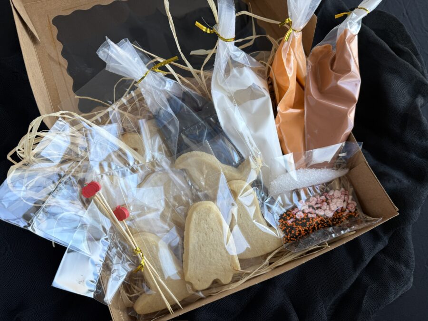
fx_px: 297
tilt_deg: -71.2
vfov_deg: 56.8
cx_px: 214
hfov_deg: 71.6
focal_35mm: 24
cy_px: 160
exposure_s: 1/133
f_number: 1.78
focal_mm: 6.76
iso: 50
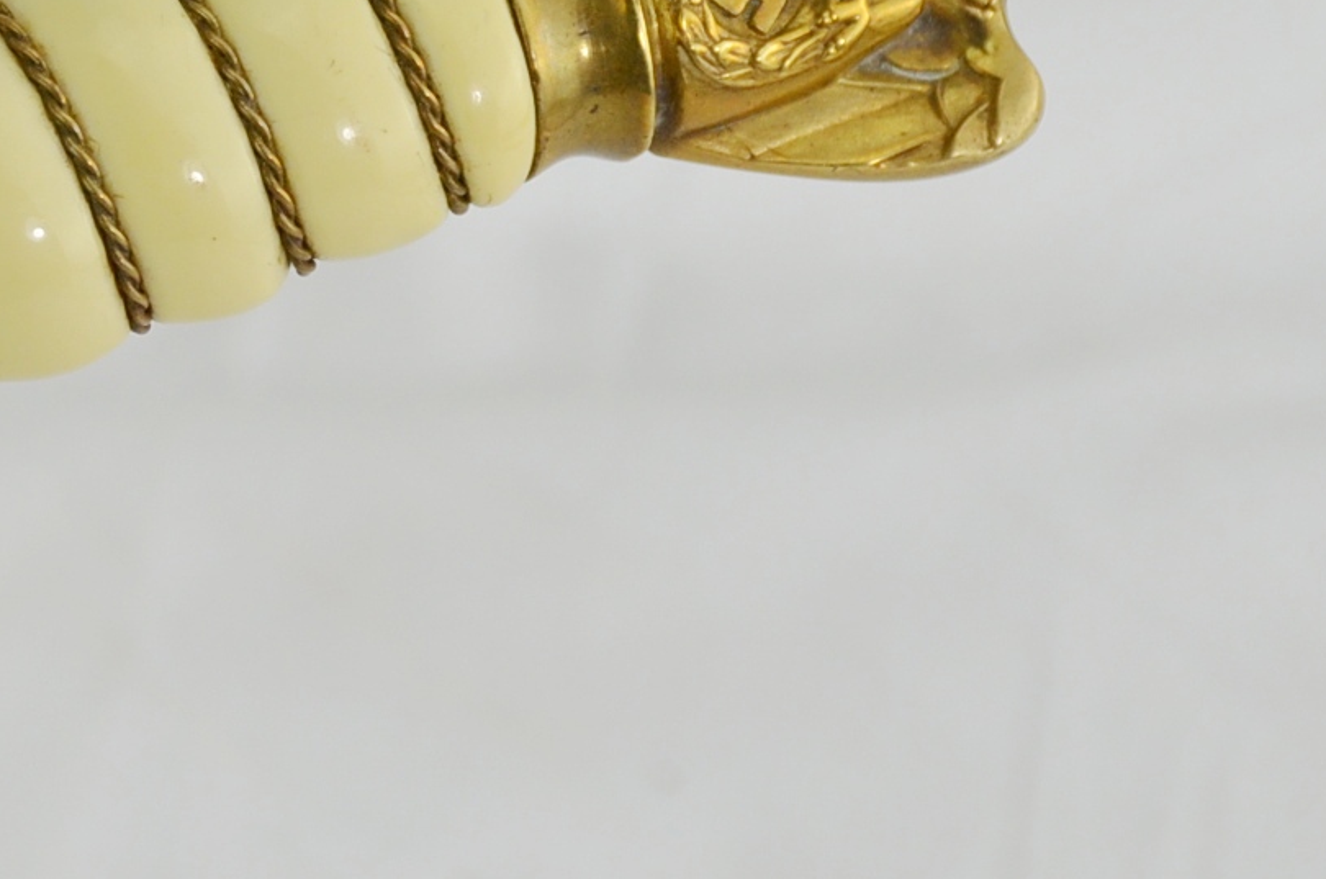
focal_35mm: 301
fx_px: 11067
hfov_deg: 6.8
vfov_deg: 4.5
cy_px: 123
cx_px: 142
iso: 400
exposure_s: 1/400
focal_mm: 66
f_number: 5.3
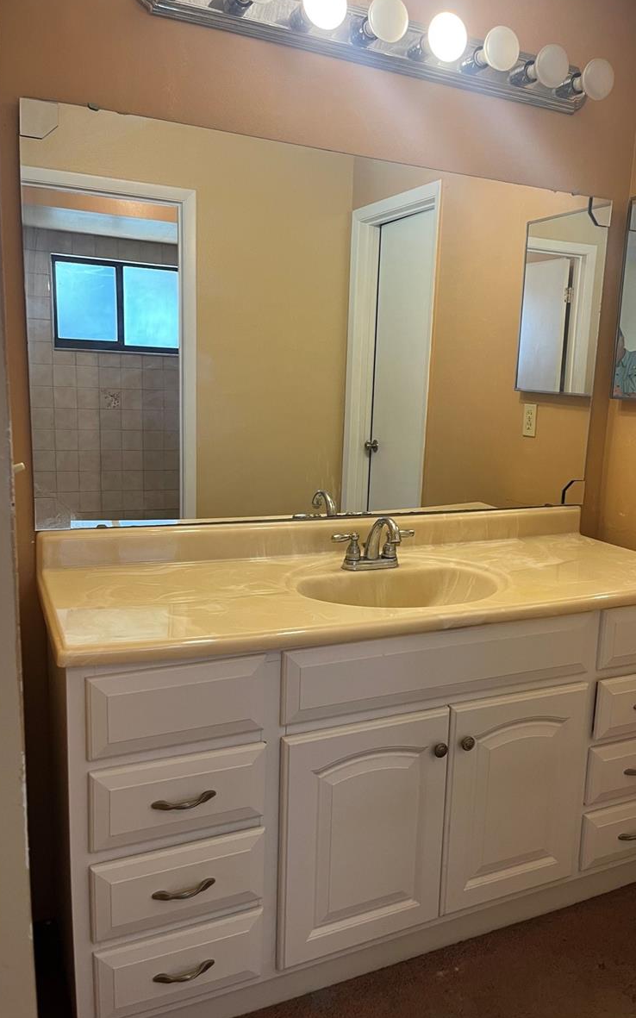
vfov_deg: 66.5
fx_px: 777
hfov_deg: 44.3
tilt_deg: -10.9
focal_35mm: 28
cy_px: 509
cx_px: 376
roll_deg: -1.4
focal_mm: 5.1
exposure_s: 1/60
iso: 100
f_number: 1.6
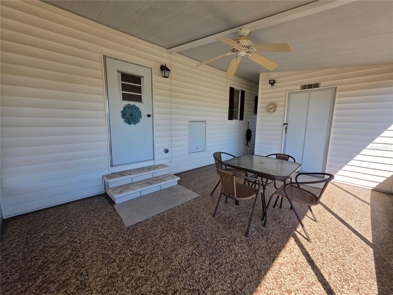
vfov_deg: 89.9
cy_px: 148
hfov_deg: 106.2
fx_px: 148
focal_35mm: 13
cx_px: 196
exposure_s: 1/508
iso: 40
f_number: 1.9
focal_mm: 2.2
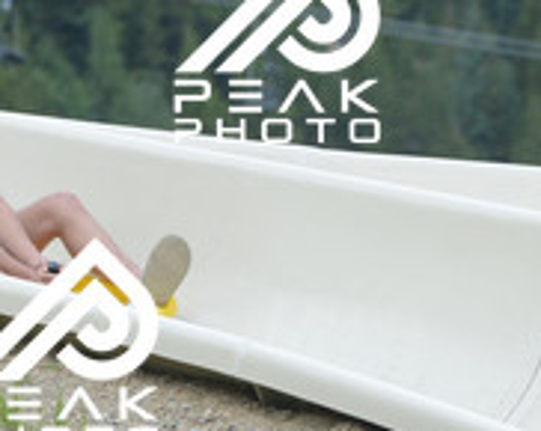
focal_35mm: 403
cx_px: 68
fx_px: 6442
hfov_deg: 4.8
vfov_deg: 3.8
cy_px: 325
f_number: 6.3
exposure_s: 1/1250
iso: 900
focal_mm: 195
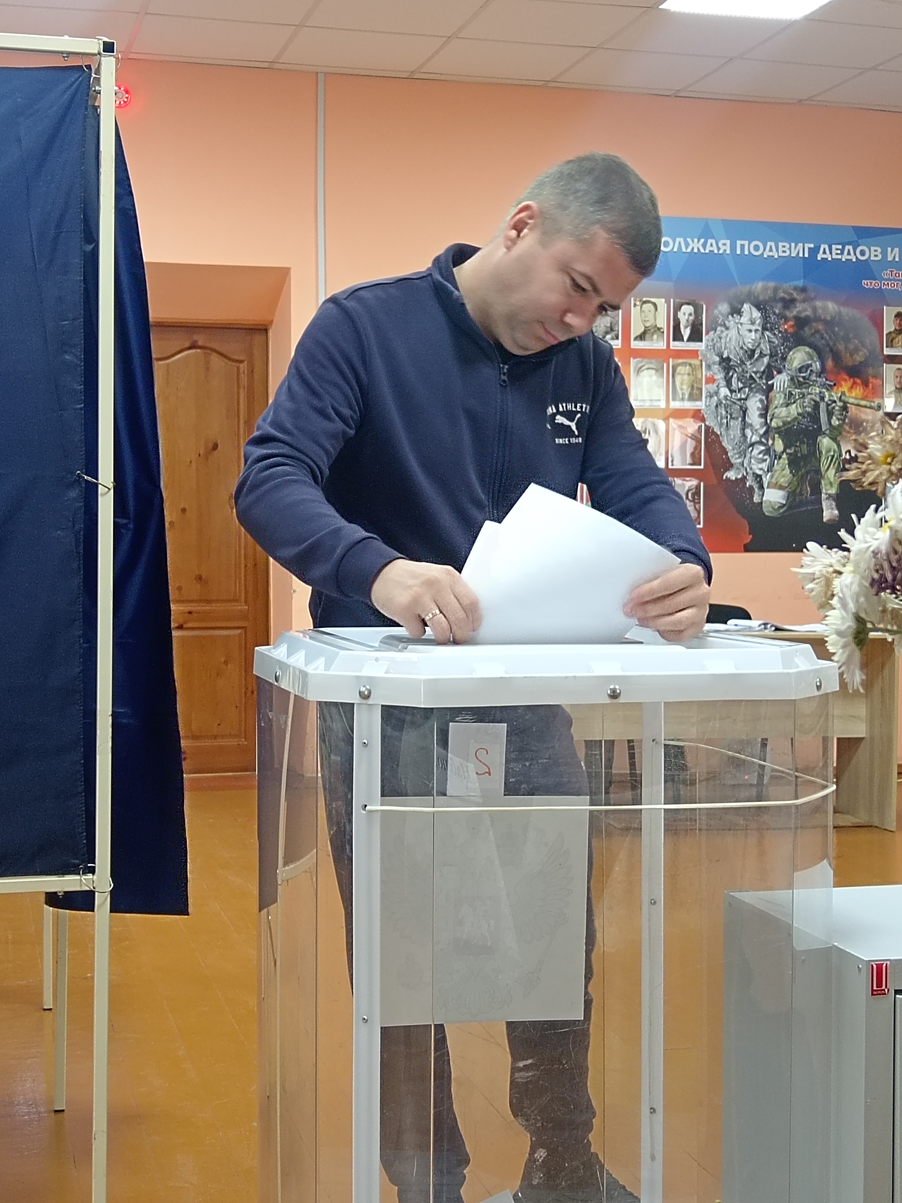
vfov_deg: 35.5
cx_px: 451
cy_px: 602
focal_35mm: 54
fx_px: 1876
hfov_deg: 27.0
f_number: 1.9
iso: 784
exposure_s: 1/50
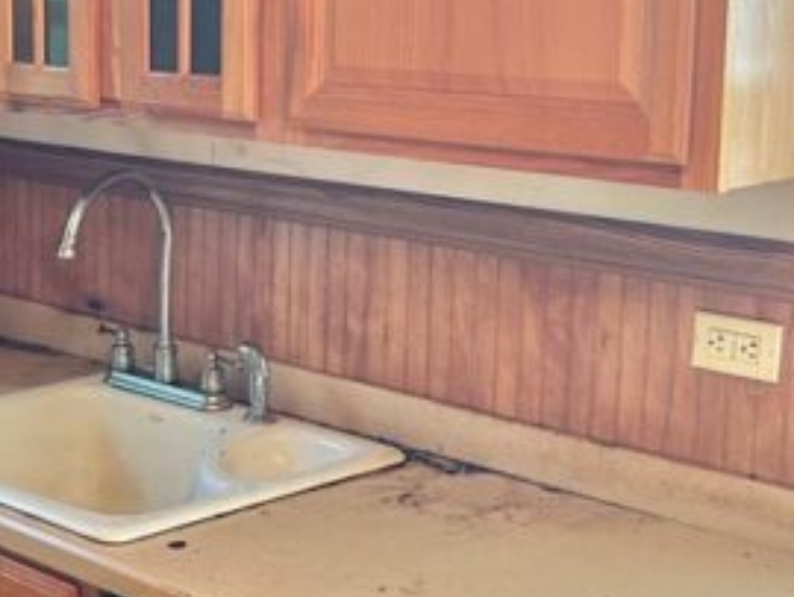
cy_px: 271
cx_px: 88
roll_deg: +0.3
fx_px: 1768
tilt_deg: -8.5
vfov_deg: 19.2
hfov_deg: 24.6
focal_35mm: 77
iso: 100
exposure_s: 1/60
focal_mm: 5.7
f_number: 1.5
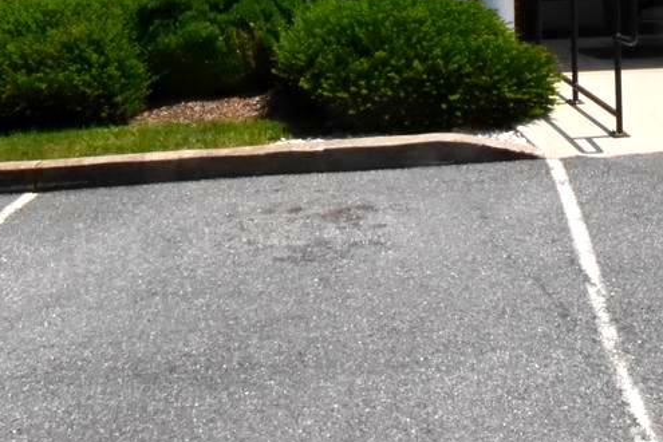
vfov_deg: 18.3
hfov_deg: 31.7
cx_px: 514
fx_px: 1142
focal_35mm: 62
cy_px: -298
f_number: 20
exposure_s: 1/640
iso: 1250
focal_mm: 10
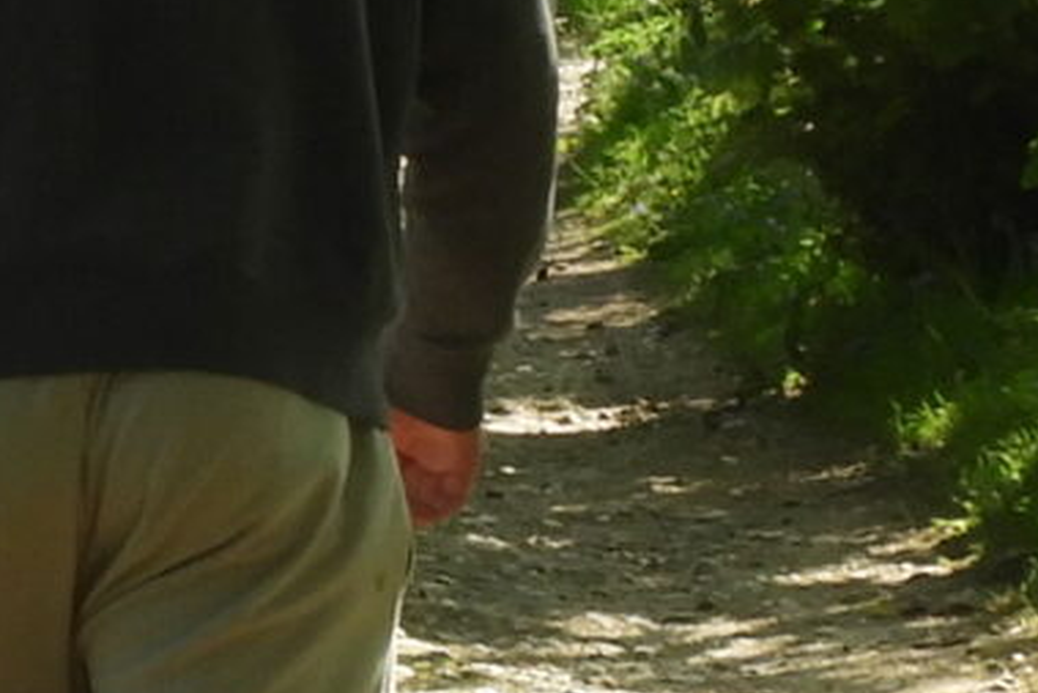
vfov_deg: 3.9
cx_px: -515
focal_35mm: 351
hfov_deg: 5.8
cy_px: -131
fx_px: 10124
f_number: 6.3
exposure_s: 1/100
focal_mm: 9
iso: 100
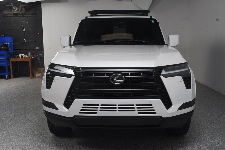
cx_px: 112
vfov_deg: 34.2
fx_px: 244
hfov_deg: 49.6
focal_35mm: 39
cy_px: 75
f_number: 13
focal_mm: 26
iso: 100
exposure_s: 1/160
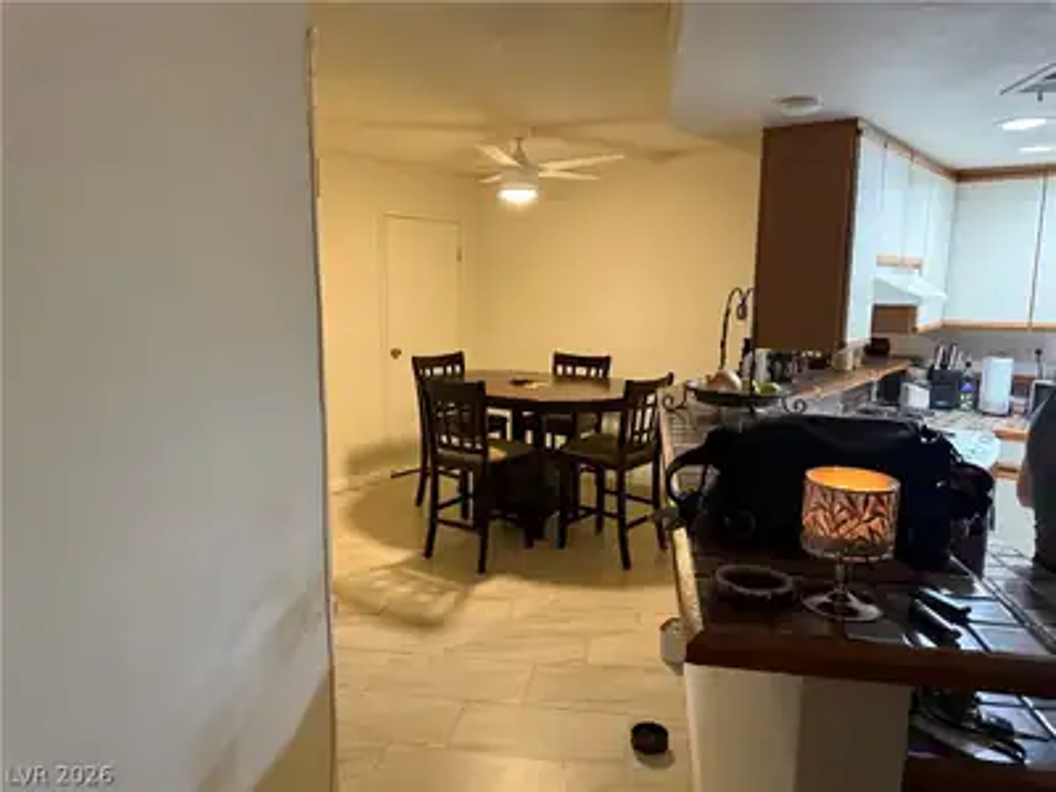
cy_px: 396
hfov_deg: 71.6
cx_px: 528
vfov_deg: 56.8
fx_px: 732
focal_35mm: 24
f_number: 1.78
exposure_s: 1/60
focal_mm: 6.76
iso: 320
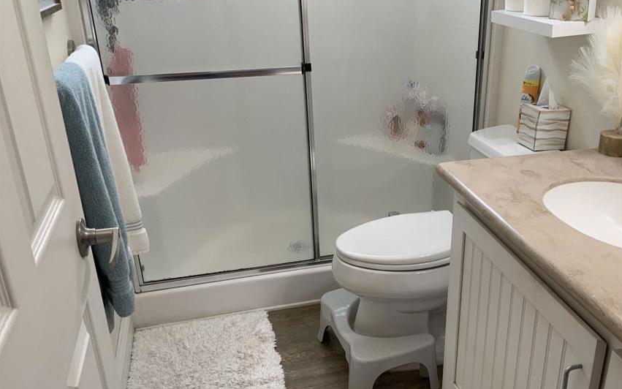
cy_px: 228
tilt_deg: -25.6
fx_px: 627
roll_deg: +0.4
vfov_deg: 34.4
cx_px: 373
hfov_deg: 52.4
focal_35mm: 37
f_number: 1.8
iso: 64
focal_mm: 3
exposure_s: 1/120
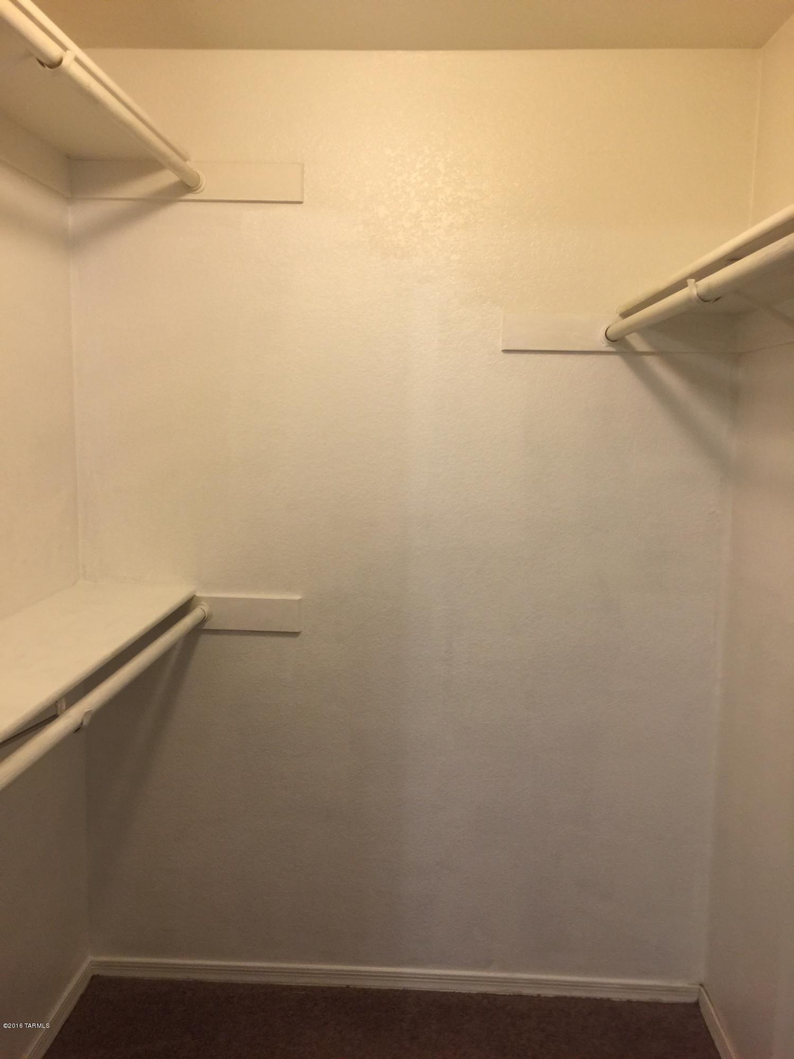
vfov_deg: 61.7
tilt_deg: -4.7
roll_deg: -0.7
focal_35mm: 29
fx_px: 887
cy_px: 530
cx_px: 397
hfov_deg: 48.2
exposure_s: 1/15
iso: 50
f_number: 2.2
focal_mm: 4.15
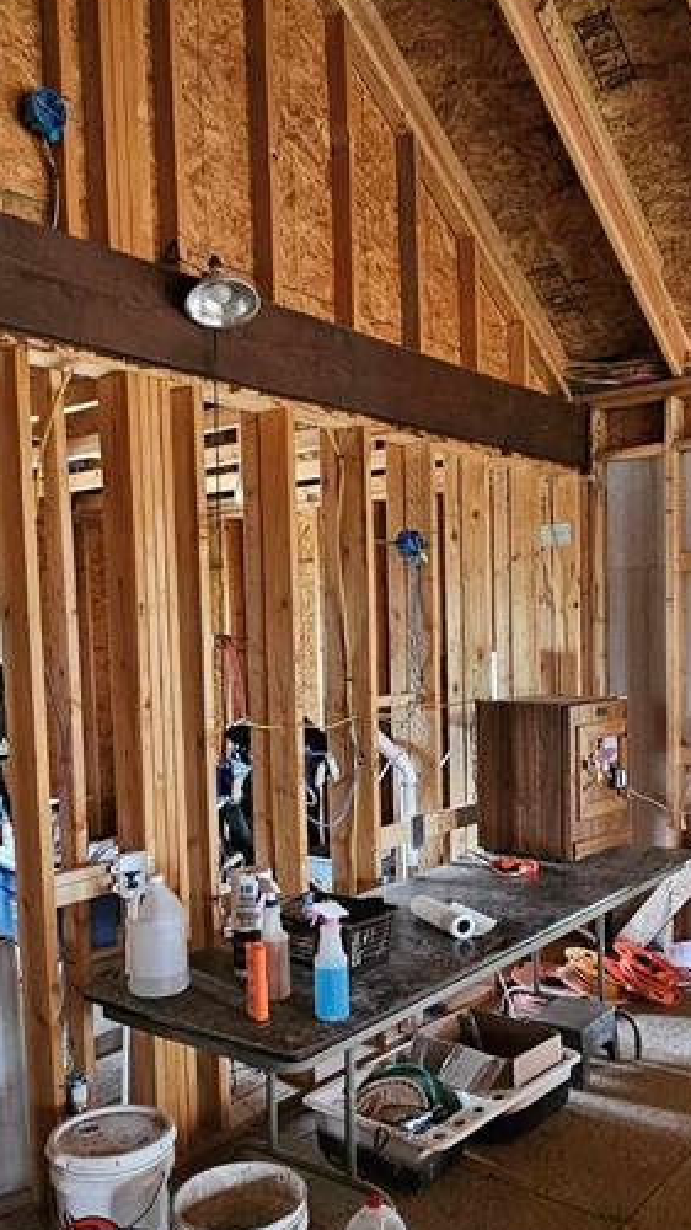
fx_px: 945
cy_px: 711
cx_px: 430
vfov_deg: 65.7
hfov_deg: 39.9
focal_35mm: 29
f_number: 2.2
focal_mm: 2.2
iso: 640
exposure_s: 1/30
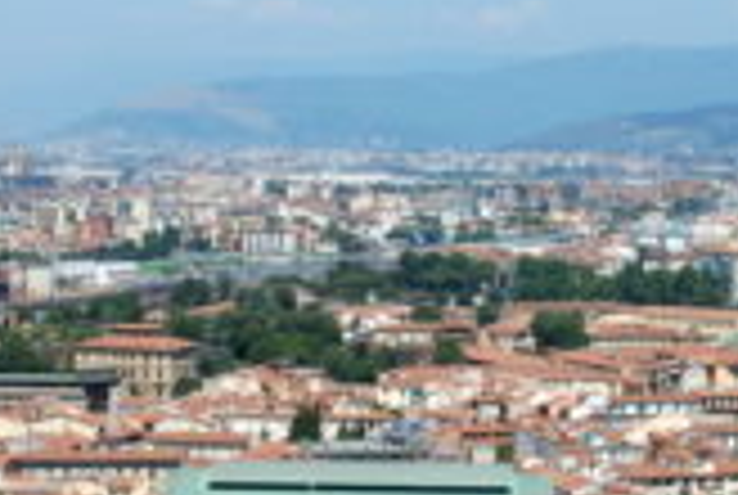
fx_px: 2537
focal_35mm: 124
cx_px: 522
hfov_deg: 16.5
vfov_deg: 11.1
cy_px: 466
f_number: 9
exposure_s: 1/320
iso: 100
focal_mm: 27
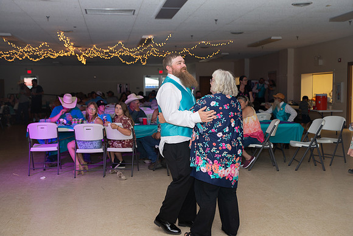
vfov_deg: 32.1
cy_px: 118
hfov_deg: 46.6
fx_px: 410
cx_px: 176
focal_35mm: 42
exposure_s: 1/125
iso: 800
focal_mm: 40
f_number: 3.5
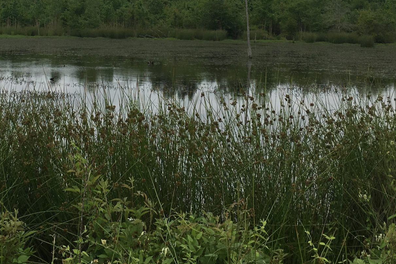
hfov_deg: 31.1
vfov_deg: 20.2
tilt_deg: +4.3
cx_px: 125
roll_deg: -0.8
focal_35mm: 64
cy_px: -33
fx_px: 704
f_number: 2.2
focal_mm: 4.15
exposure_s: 1/1832
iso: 25
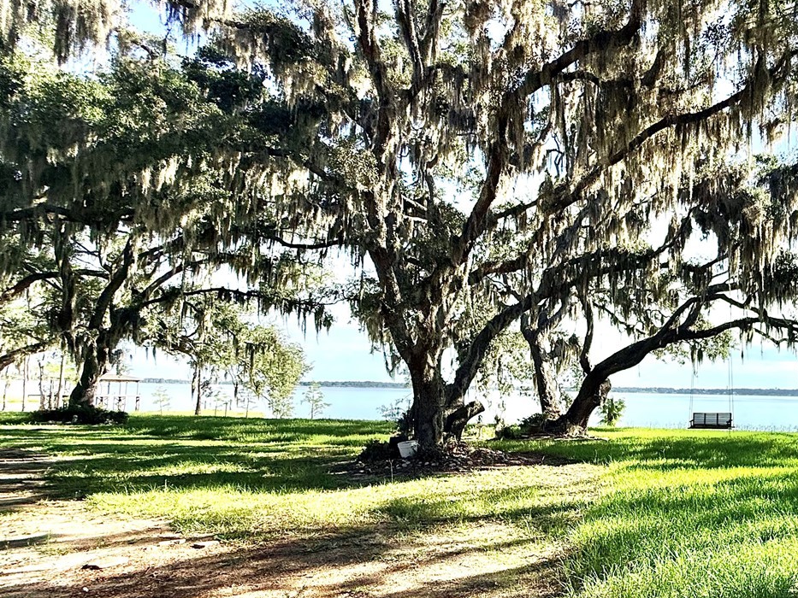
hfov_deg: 64.2
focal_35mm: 24
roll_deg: -1.6
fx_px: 553
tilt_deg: +3.8
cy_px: 357
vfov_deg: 56.4
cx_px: 657
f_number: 2.2
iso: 64
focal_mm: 2.22
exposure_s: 1/2024
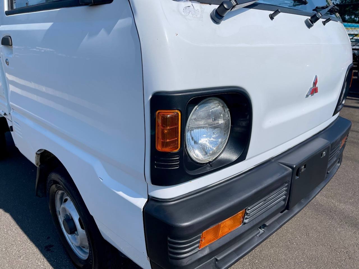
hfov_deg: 69.4
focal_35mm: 25
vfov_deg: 54.9
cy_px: 134
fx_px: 259
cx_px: 180
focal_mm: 5.1
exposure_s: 1/7407
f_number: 1.6
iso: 32
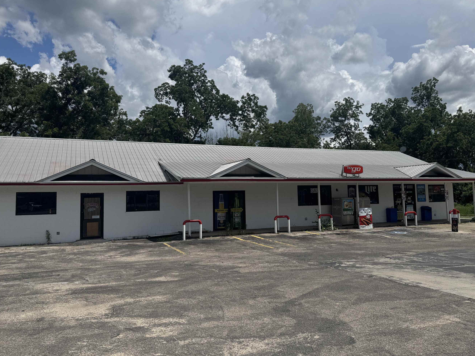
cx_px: 246
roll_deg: +2.0
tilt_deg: +5.5
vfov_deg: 49.7
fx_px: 384
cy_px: 165
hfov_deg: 63.4
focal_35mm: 28
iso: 80
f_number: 1.78
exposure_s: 1/12346
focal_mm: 6.76
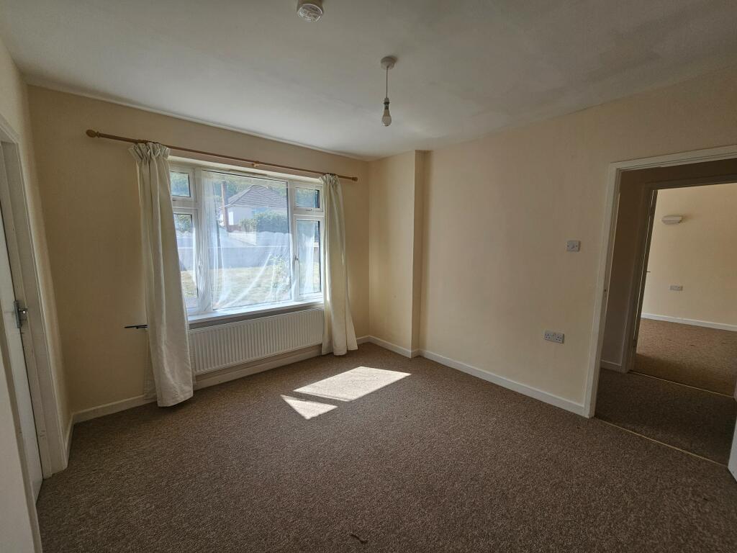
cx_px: 368
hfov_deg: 106.2
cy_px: 276
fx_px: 277
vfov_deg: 89.9
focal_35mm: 13
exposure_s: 1/410
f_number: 2.2
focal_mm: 2.2
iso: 50
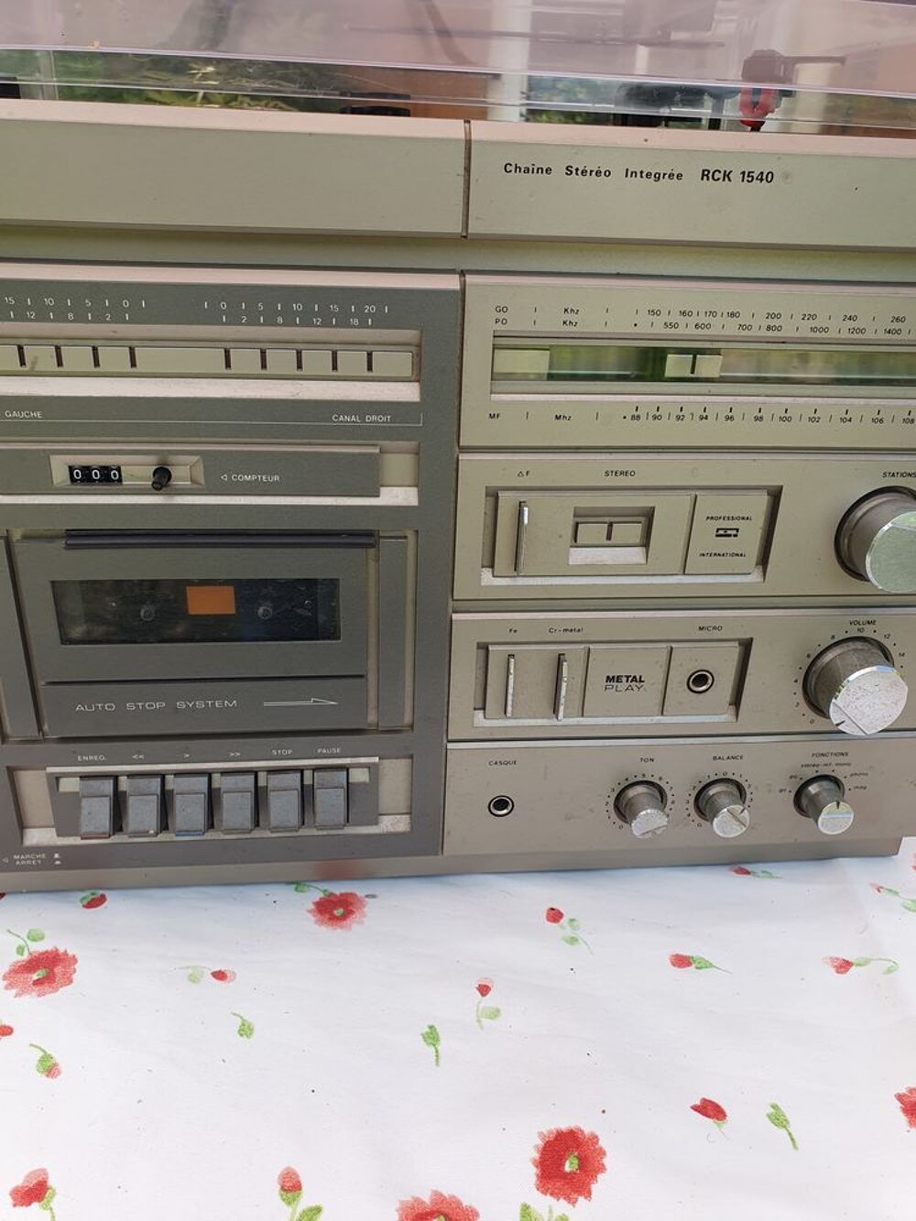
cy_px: 610
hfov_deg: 53.1
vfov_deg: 67.3
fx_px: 917
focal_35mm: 26
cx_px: 458
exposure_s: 1/412
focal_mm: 4.32
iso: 50
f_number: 2.4
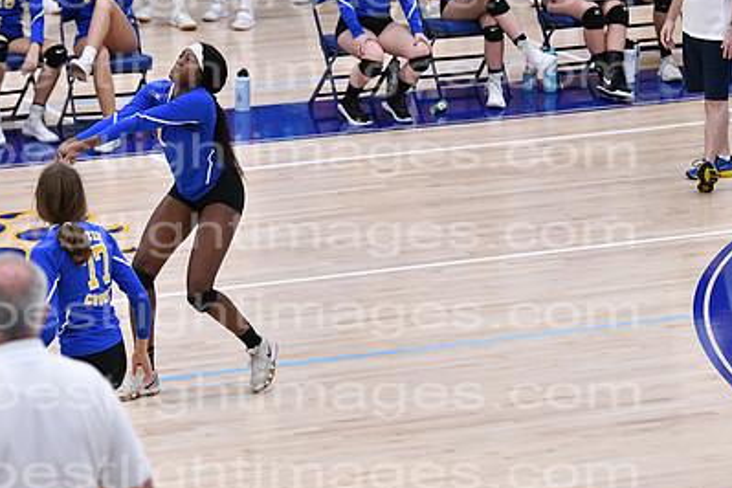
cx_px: 224
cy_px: 195
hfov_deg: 8.6
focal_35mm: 240
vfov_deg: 5.7
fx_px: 4880
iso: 6400
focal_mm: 110
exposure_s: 1/1000
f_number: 3.2
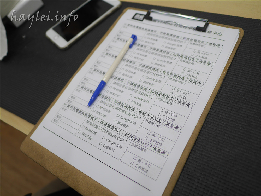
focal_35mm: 30
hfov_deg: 60.0
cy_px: 98
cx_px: 130
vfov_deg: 46.8
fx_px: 226
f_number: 2
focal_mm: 15
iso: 200
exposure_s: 1/125
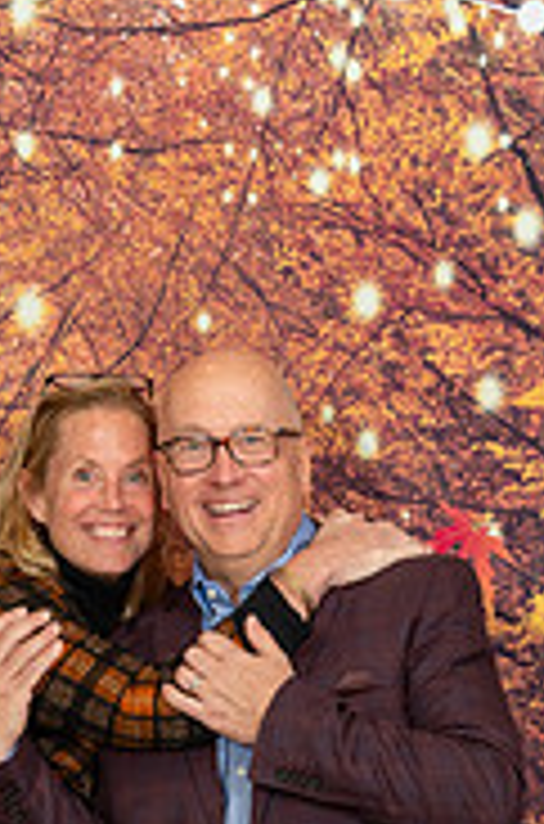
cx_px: 256
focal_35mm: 136
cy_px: 964
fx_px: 3100
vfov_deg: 14.7
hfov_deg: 10.0
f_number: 5.6
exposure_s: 1/80
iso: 800
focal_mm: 33
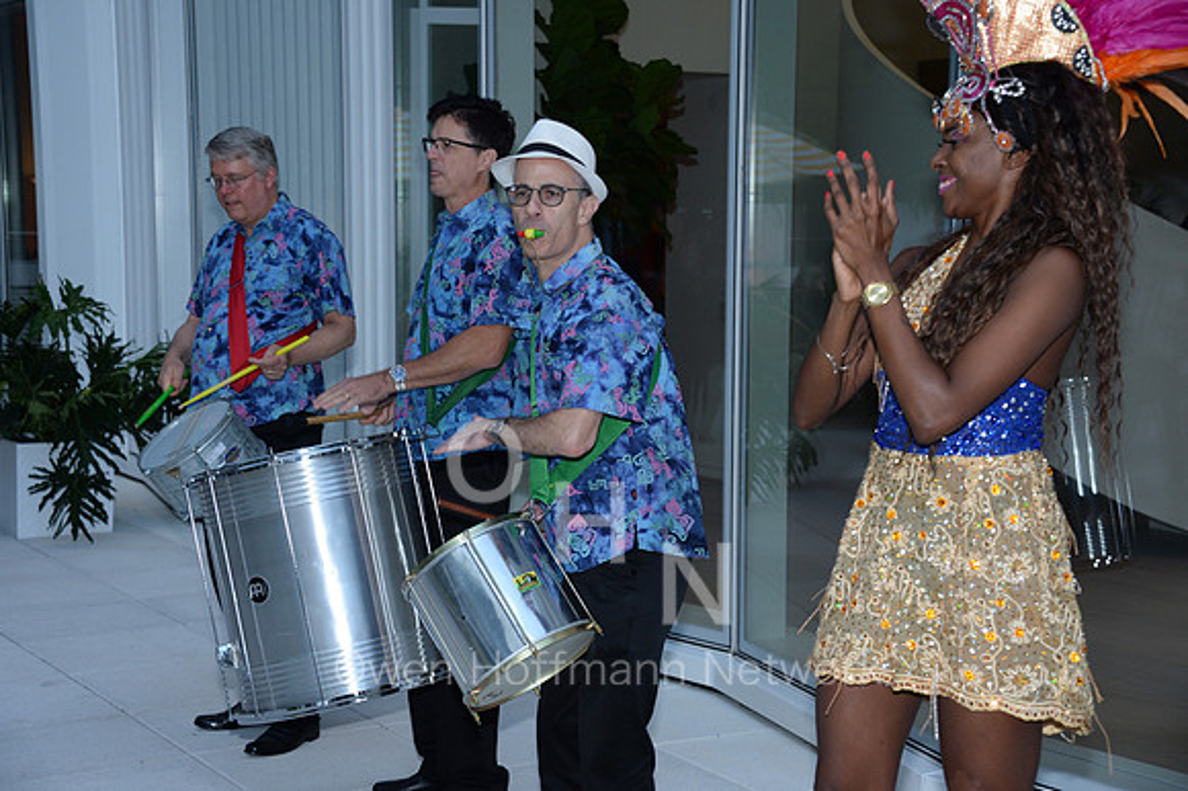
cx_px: 594
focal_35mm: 62
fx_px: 2045
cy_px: 396
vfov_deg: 21.9
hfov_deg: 32.4
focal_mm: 62
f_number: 5.6
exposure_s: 1/250
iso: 1000
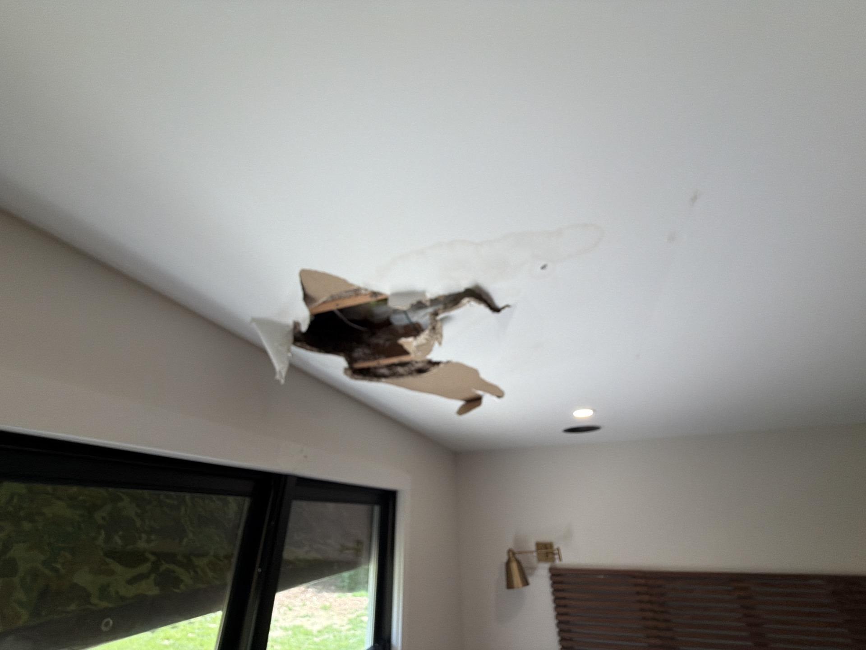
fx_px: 350
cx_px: 433
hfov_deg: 102.1
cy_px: 325
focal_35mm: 14
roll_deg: +1.4
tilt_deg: +30.3
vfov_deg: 85.7
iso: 80
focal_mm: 2.22
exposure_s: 1/120
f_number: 2.2
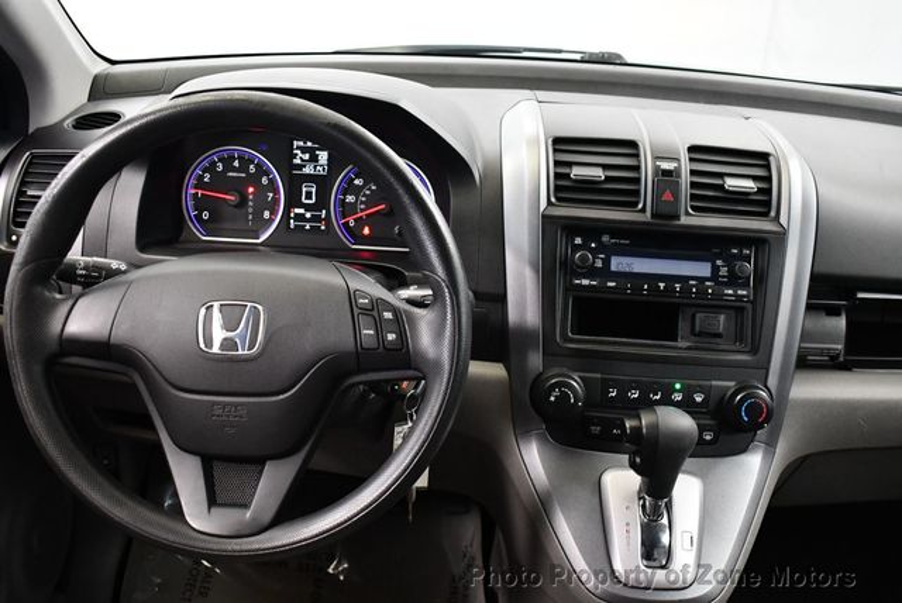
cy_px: 302
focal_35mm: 36
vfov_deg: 36.9
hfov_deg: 53.1
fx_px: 903
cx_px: 451
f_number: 3.5
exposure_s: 1/80
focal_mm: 18
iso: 3200
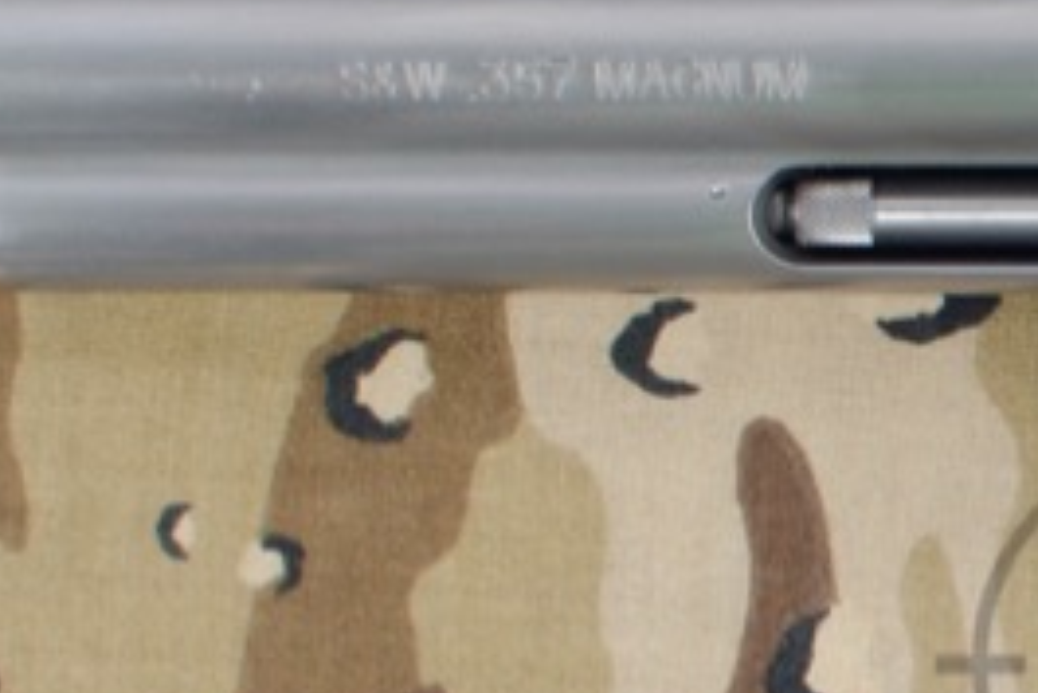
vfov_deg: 8.6
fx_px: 4573
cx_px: 1438
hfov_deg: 12.5
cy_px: 668
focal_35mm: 159
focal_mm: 35
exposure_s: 1/200
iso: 160
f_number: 8
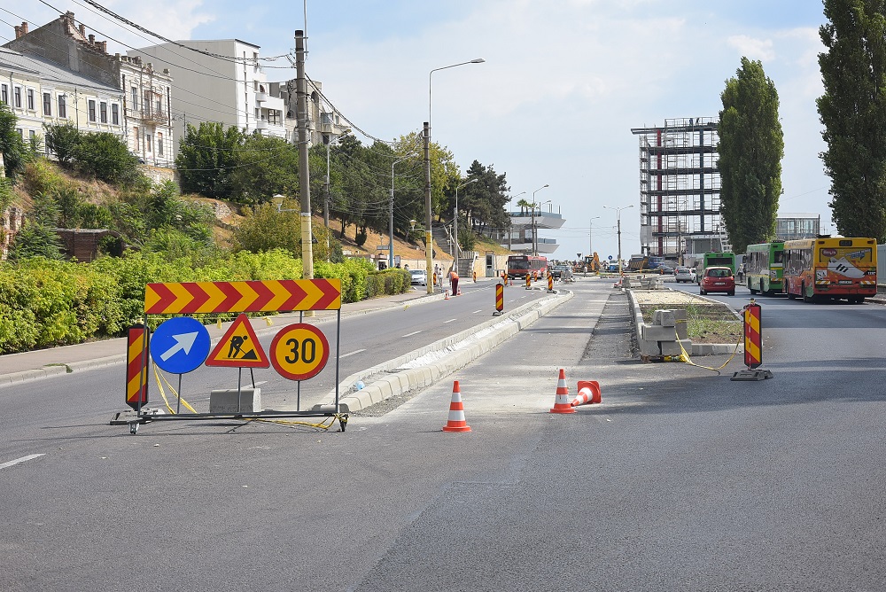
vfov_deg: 20.2
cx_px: 443
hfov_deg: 29.8
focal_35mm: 68
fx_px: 1662
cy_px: 296
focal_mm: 45
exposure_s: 1/750
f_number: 8
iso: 200
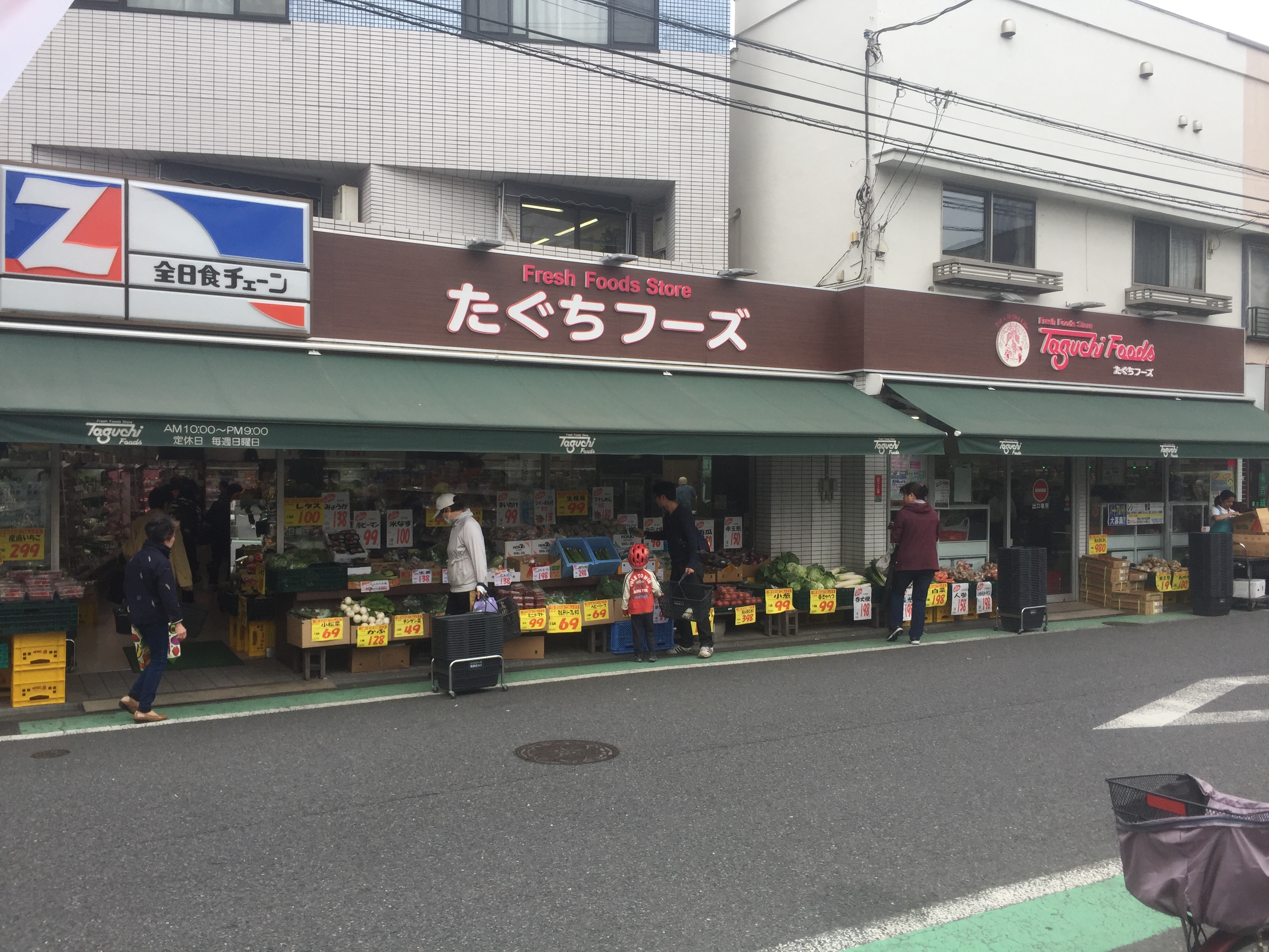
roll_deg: -1.2
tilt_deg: -1.5
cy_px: 476
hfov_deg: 61.7
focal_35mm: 29
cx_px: 634
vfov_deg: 48.2
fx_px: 1063
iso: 32
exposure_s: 1/608
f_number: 2.2
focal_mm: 4.15
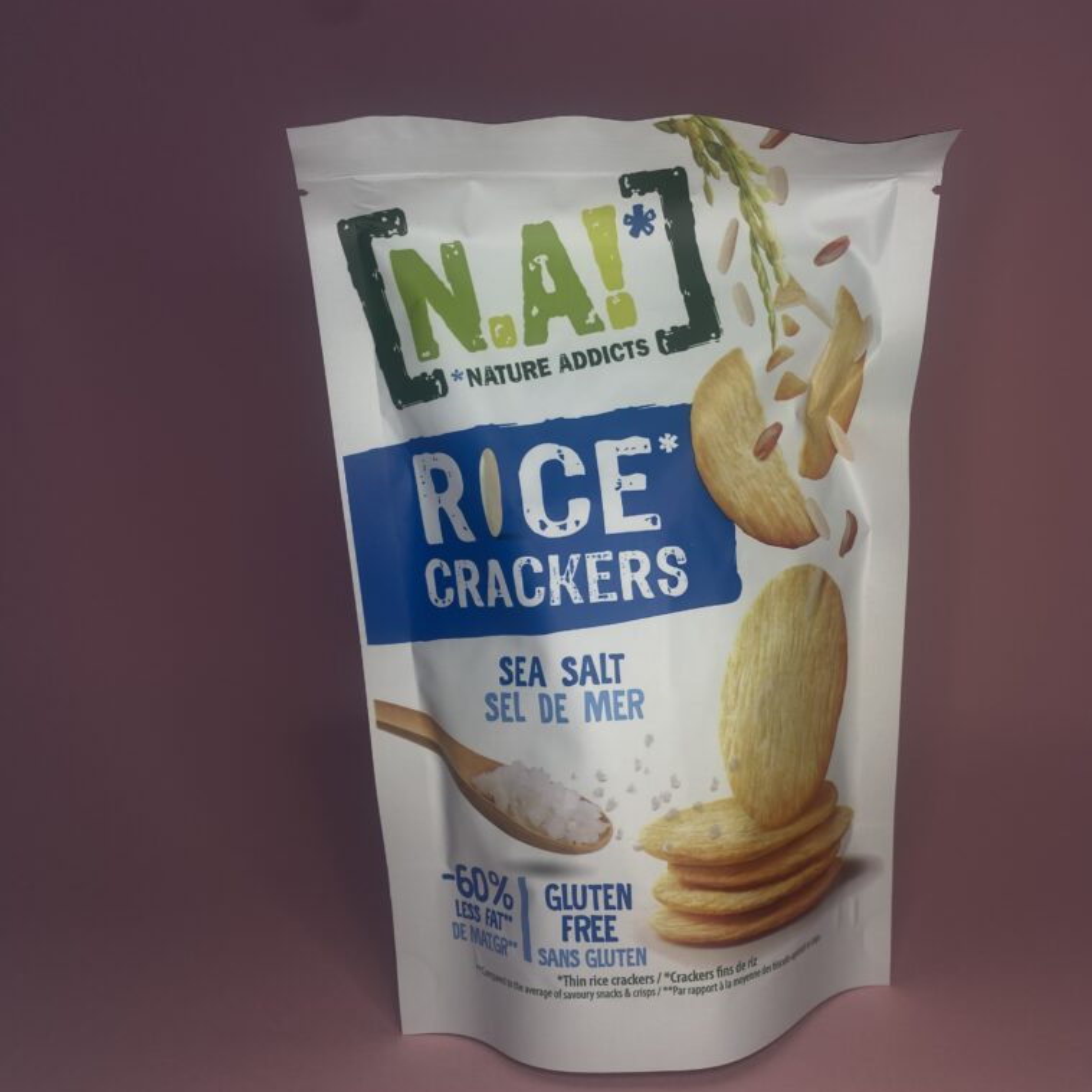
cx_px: 668
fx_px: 1106
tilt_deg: -10.8
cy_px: 548
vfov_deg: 52.5
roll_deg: +1.3
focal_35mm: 31
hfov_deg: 52.1
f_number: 1.8
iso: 32
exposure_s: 1/102
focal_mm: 4.25
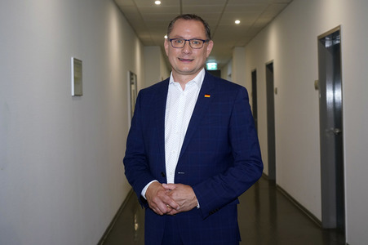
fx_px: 429
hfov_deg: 46.4
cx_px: 184
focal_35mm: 42
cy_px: 122
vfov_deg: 31.8
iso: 2000
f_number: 5
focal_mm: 42
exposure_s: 1/60
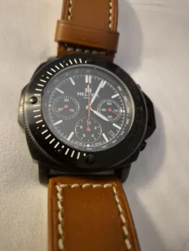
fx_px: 174
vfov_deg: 71.5
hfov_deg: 56.9
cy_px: 122
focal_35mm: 24
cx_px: 97
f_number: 1.8
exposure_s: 1/100
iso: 2000
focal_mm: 5.4
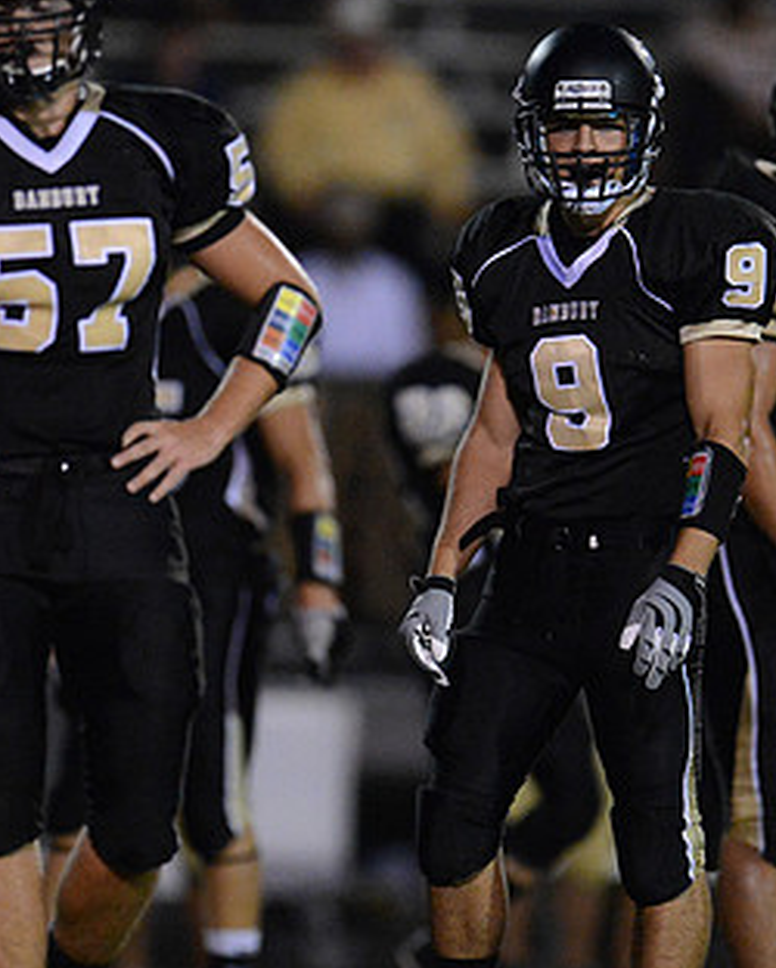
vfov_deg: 2.8
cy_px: 529
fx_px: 19990
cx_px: 562
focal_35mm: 697
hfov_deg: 2.2
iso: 12800
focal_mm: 400
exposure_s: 1/800
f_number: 2.8
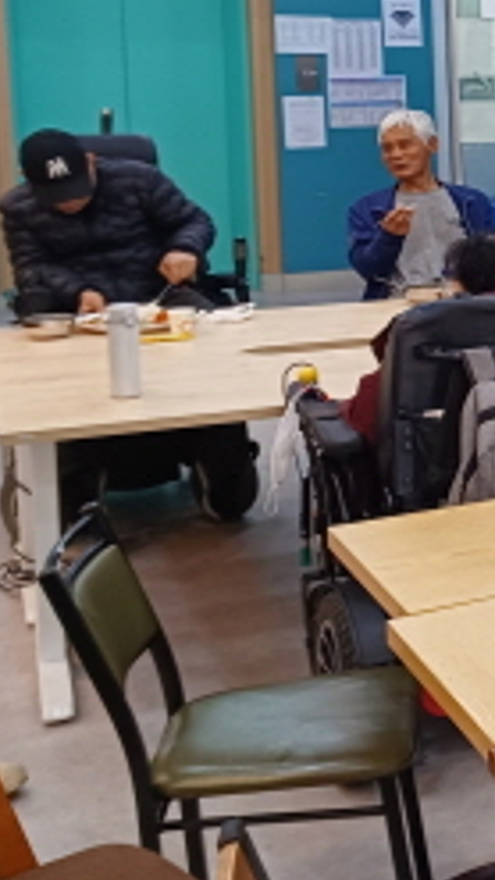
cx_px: 1132
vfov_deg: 31.4
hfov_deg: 13.8
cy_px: 230
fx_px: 1540
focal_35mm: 66
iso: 200
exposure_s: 1/60
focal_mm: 5.06
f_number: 1.8
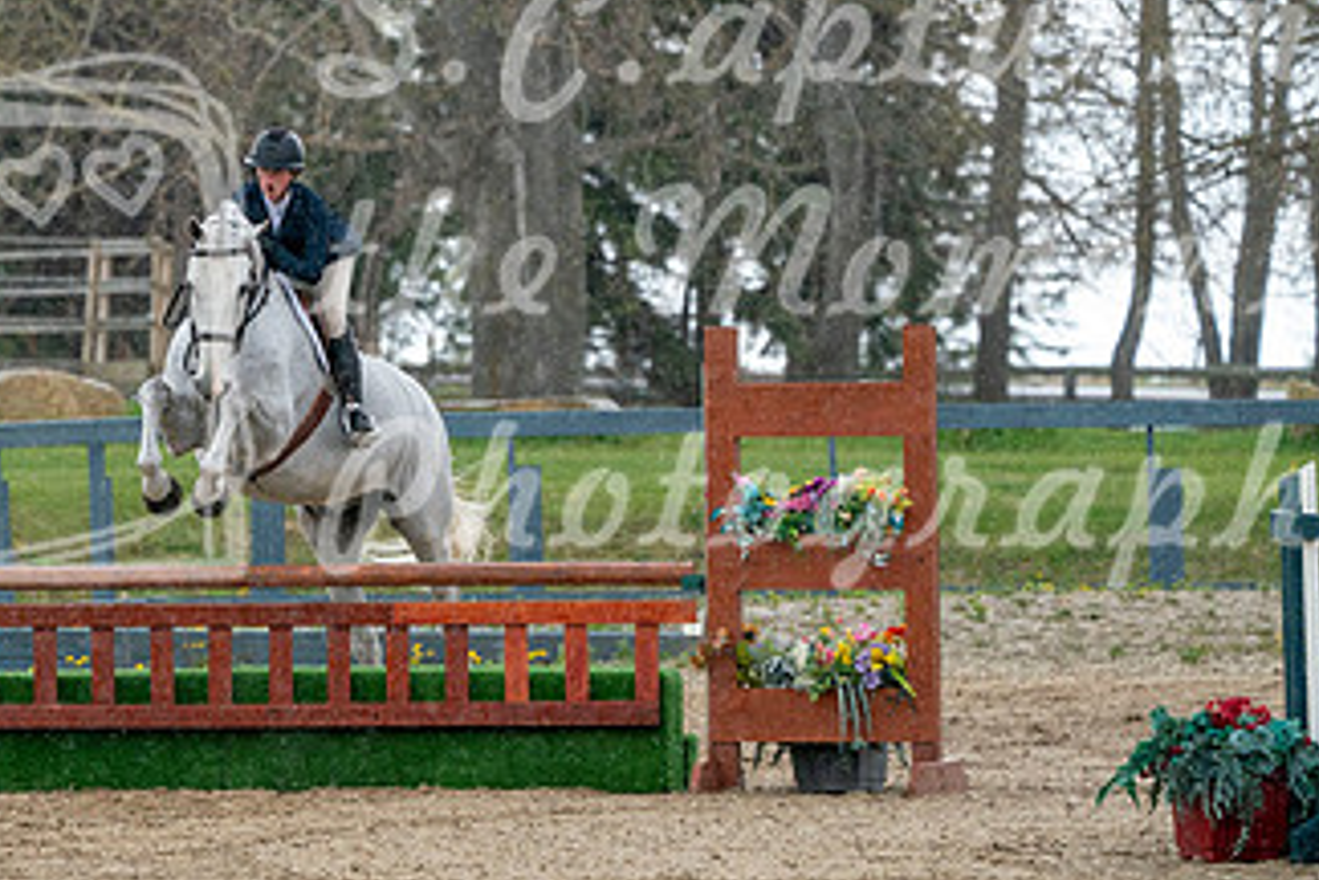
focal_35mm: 464
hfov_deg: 4.4
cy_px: 271
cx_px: 240
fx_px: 16999
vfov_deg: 3.0
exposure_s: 1/1250
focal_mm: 259
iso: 2000
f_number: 5.6
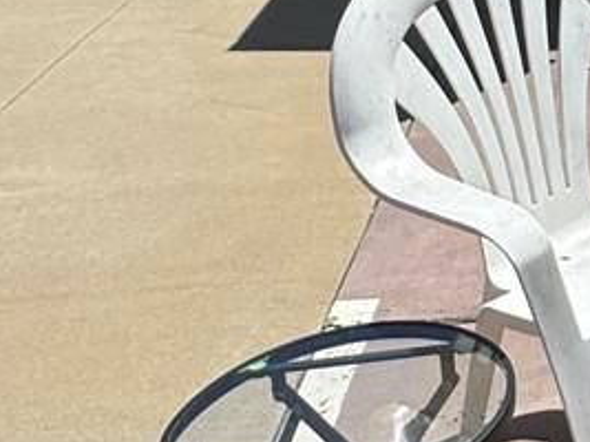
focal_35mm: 84
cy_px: -223
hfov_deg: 20.3
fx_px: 1431
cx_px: 864
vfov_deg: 16.1
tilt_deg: -8.8
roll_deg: -0.5
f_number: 2.2
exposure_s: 1/2208
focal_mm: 2.22
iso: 50
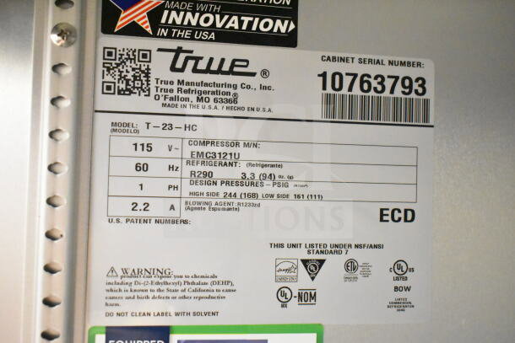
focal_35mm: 44
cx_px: 258
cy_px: 172
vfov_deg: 30.9
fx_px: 622
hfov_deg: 45.0
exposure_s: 1/50
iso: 16000
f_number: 4.2
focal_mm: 29
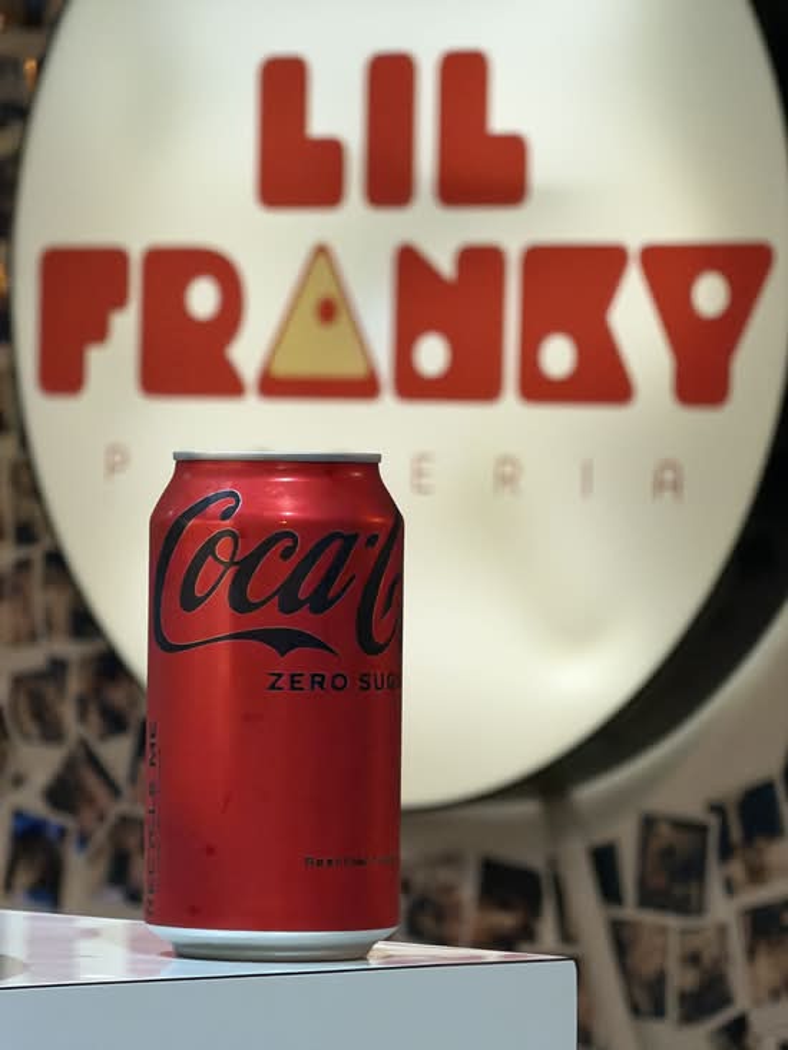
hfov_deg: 7.4
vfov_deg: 9.9
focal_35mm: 200
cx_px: 394
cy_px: 525
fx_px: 6069
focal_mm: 16.89
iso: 640
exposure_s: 1/50
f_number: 2.8
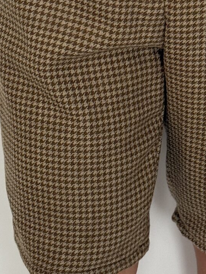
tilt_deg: -21.2
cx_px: 175
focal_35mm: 129
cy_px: 108
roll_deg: -1.0
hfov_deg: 11.4
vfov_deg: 15.3
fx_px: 1023
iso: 200
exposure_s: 1/60
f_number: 1.78
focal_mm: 6.76
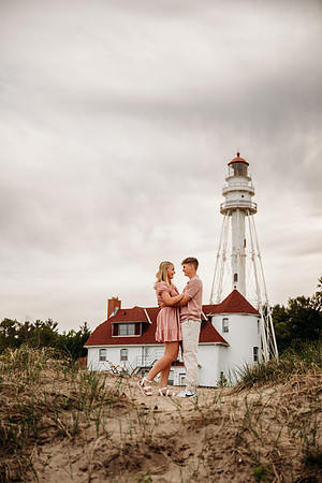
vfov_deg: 39.6
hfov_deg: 27.0
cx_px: 161
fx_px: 671
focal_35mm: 50
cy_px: 242
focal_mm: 50
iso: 200
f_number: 2.8
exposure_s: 1/1600
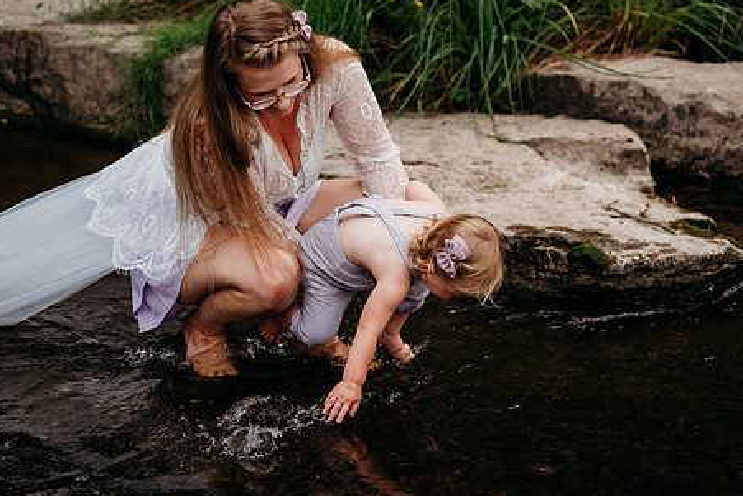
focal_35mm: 90
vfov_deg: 15.2
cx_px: 390
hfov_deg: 22.6
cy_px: 215
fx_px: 1858
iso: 500
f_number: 2.8
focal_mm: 70
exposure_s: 1/1600
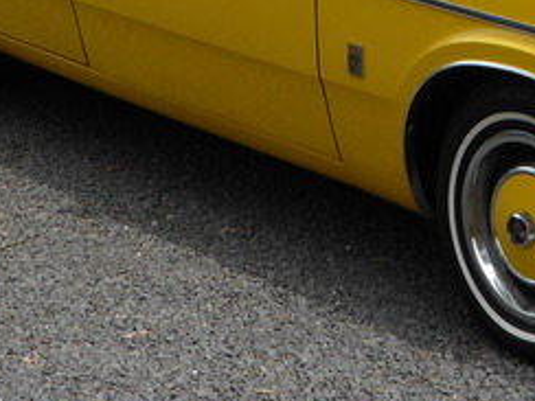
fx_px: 2179
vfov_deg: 10.4
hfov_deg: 13.8
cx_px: 537
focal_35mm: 141
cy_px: -66
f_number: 3.9
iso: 100
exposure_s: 1/800
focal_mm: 7.4
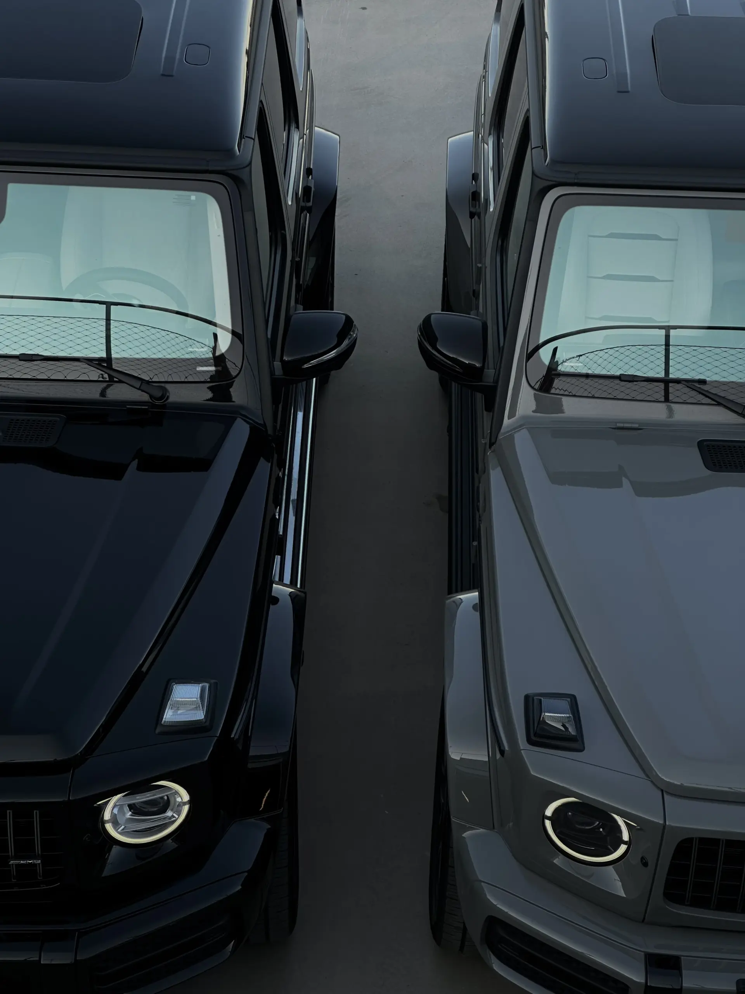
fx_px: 2210
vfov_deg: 25.3
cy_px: 497
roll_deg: -2.0
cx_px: 372
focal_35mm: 77
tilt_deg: -33.2
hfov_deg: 19.1
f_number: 2.8
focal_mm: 9
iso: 50
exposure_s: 1/128
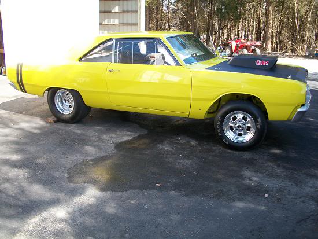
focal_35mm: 35
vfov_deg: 40.7
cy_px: 120
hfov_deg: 52.6
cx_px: 159
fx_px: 322
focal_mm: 6.3
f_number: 3.1
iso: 80
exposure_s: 1/160
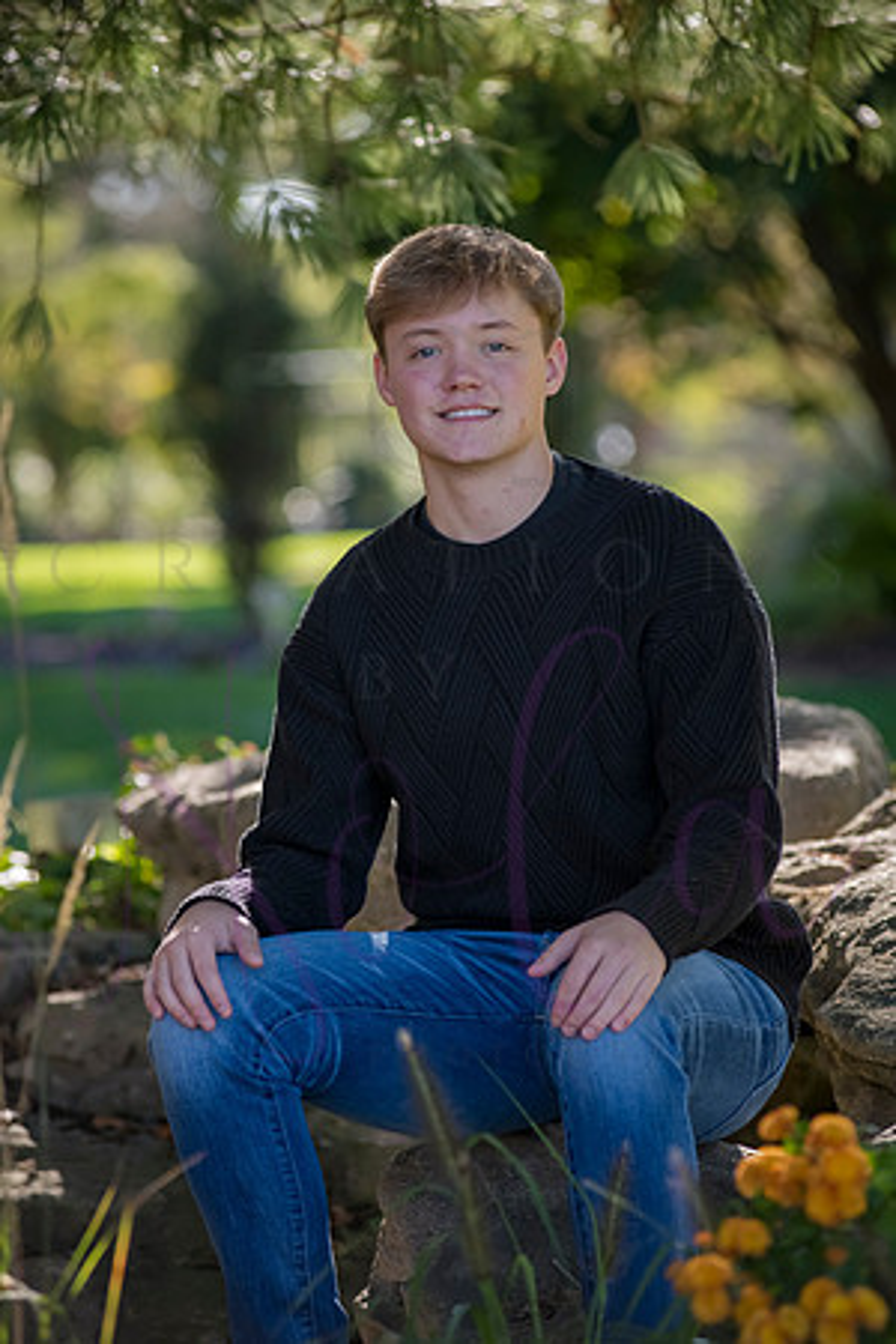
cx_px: 448
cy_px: 672
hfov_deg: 9.5
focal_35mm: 145
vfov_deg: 14.2
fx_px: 5413
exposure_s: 1/800
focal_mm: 145
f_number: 4.5
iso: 800
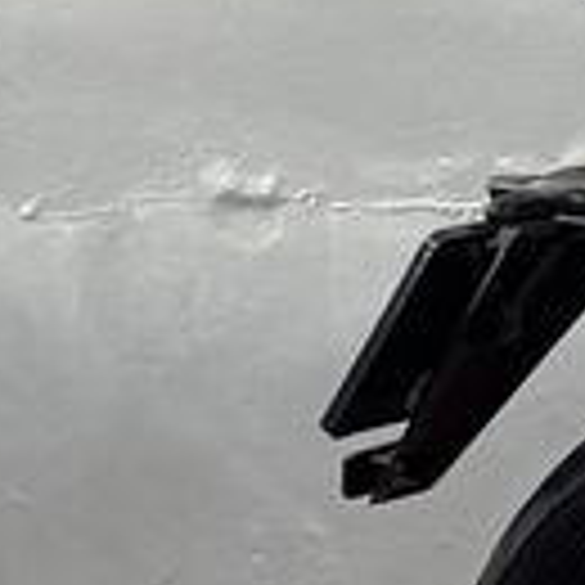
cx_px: 1750
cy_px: 657
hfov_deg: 10.0
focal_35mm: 132
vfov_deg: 13.0
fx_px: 2524
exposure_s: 1/60
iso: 320
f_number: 1.78
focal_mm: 6.76
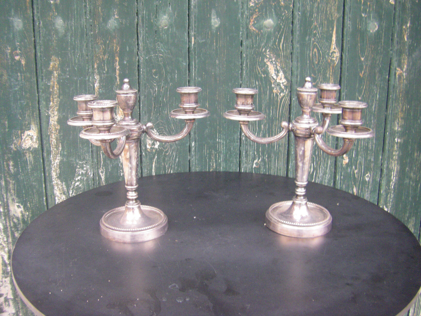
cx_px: 210
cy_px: 158
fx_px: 462
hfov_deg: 49.0
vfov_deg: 37.7
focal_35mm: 38
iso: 500
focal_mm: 6.3
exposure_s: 1/50
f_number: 3.5
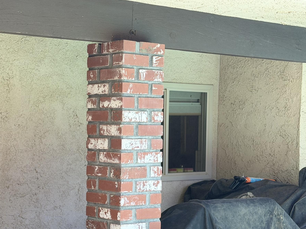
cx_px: 86
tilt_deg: -0.9
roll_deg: -0.5
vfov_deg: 18.1
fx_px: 716
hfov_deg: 23.9
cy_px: 157
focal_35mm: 81
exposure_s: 1/885
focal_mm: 6.76
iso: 80
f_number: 1.78
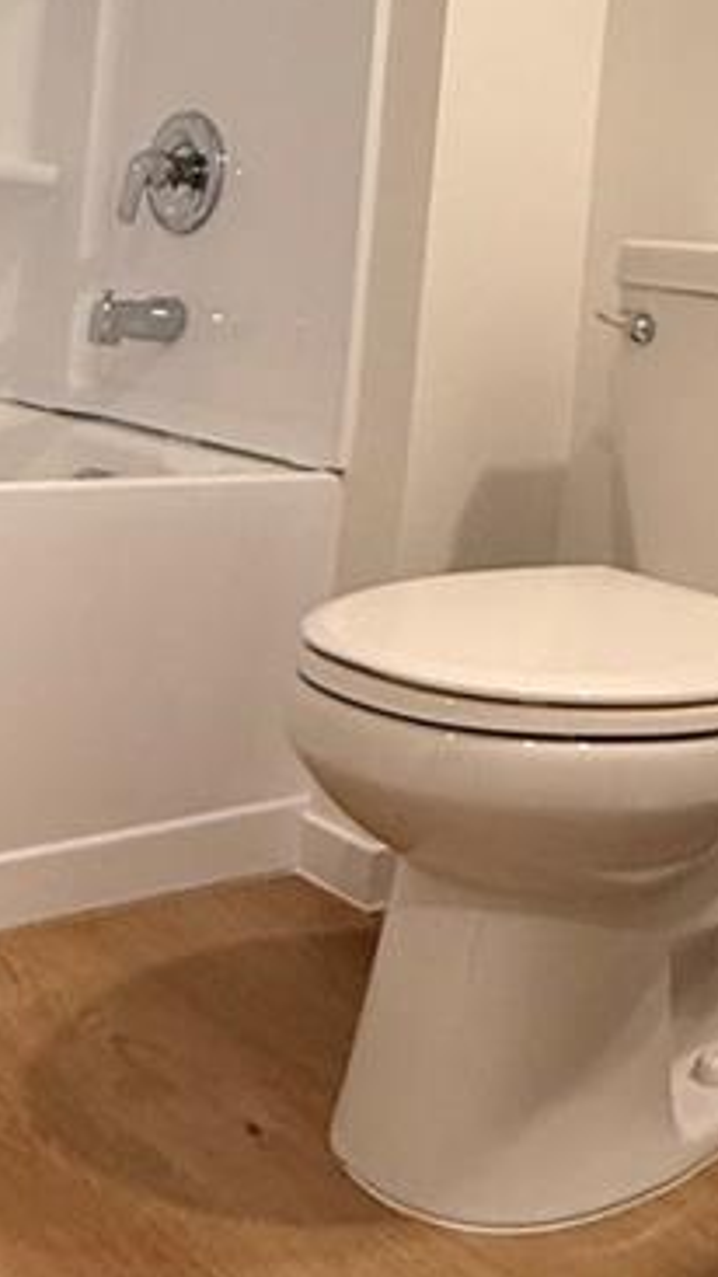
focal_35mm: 50
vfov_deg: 39.5
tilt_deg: -0.7
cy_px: 230
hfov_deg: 23.7
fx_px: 1692
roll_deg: -5.2
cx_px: 192
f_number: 2.2
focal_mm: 2.22
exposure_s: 1/120
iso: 320
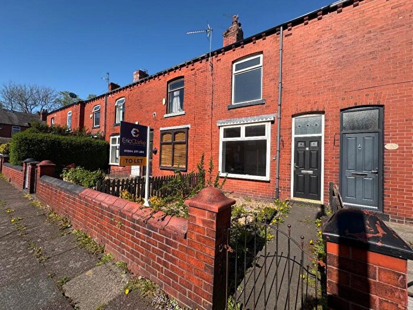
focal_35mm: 14
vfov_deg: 85.7
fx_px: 167
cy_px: 155
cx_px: 206
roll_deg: -1.7
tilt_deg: +2.4
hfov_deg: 102.1
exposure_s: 1/1832
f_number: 2.2
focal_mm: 2.22
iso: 40
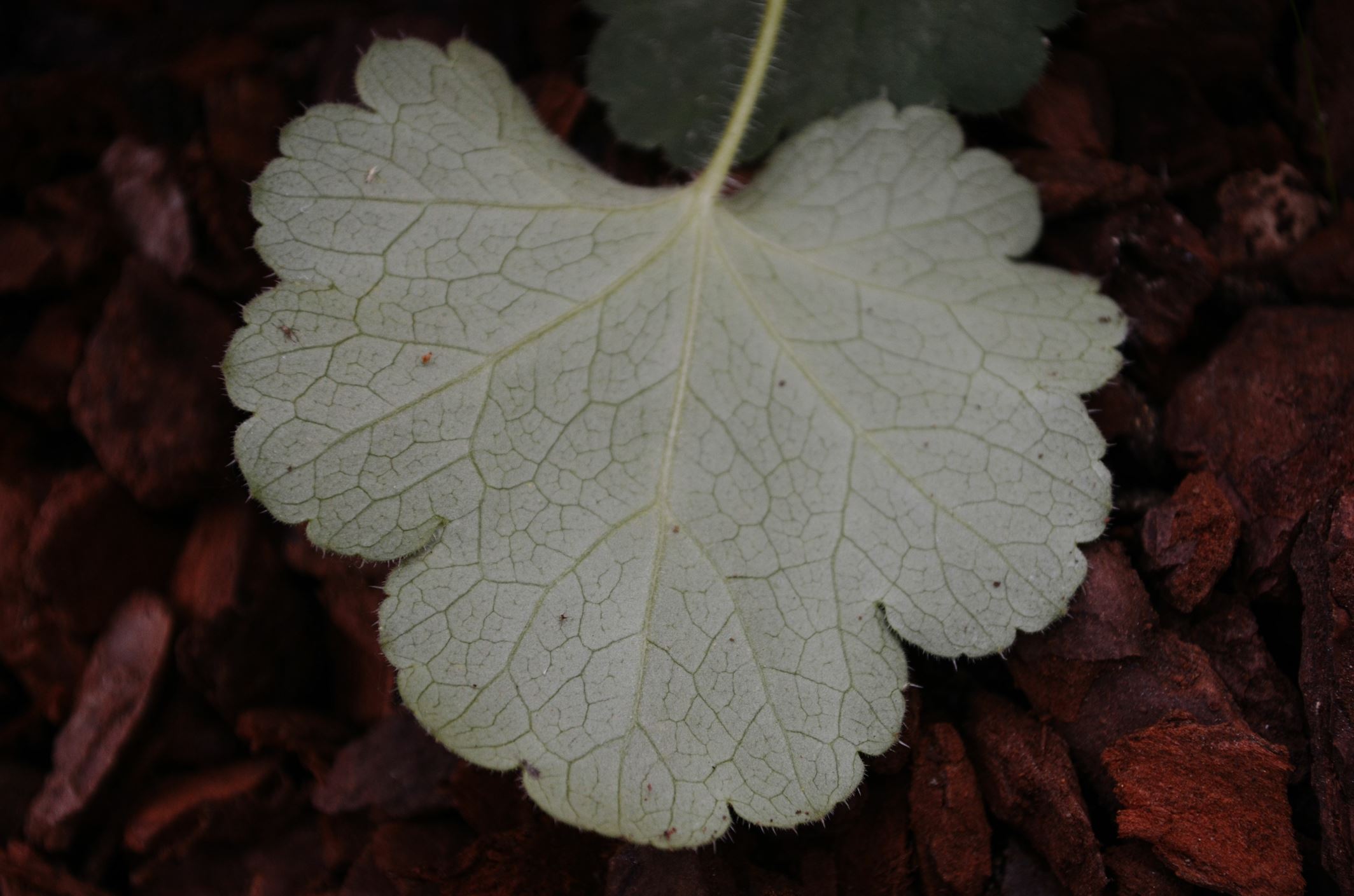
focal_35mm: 82
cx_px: 677
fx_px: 3096
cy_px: 448
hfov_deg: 24.7
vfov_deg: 16.5
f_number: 5.6
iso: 400
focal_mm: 55
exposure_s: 1/200
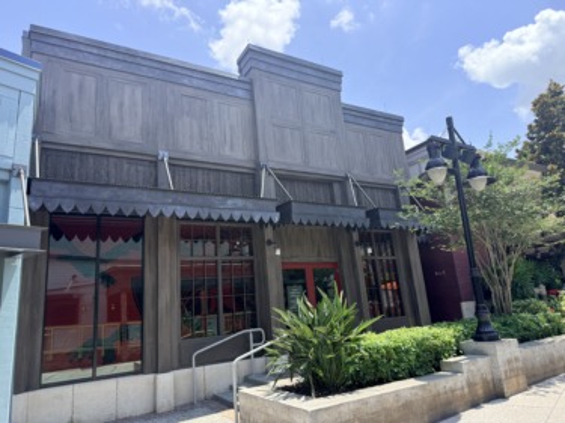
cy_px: 212
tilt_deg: +14.0
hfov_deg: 71.6
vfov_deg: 56.8
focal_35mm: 24
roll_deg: +3.3
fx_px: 392
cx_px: 282
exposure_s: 1/3279
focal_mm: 6.76
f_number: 1.78
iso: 100
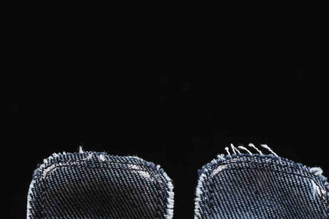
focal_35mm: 253
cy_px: 248
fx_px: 2312
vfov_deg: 5.4
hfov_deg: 8.1
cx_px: 181
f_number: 6.3
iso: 160
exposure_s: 1/50
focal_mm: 50
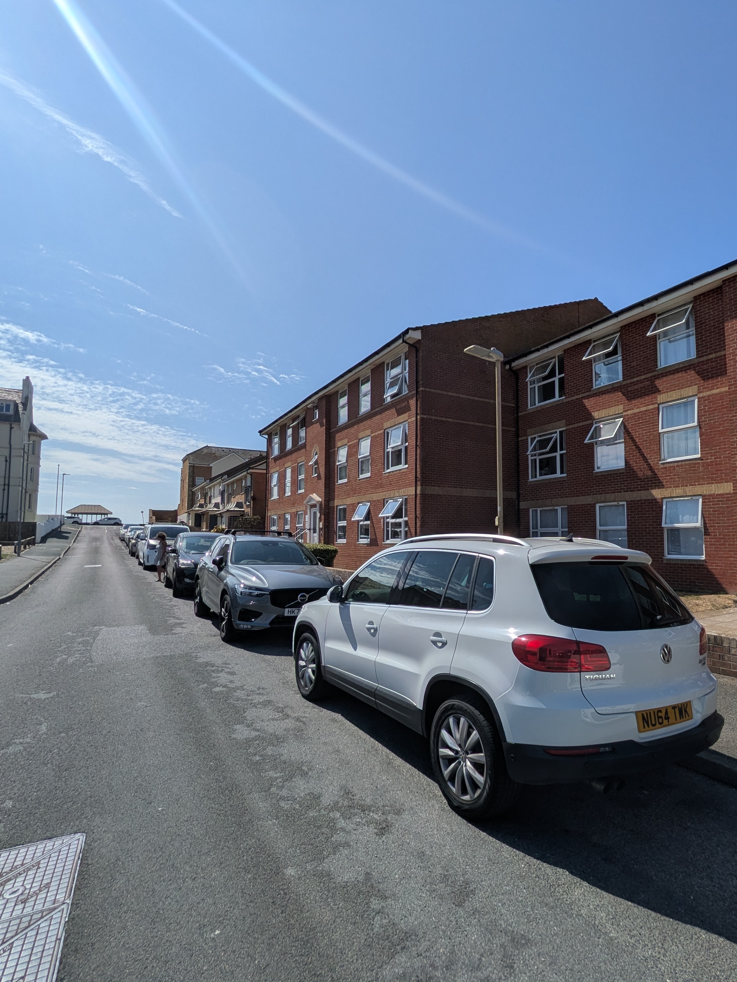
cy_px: 498
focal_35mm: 19
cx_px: 424
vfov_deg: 84.7
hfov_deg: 68.3
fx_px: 539
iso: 50
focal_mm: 1.83
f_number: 2.2
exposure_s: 1/4184
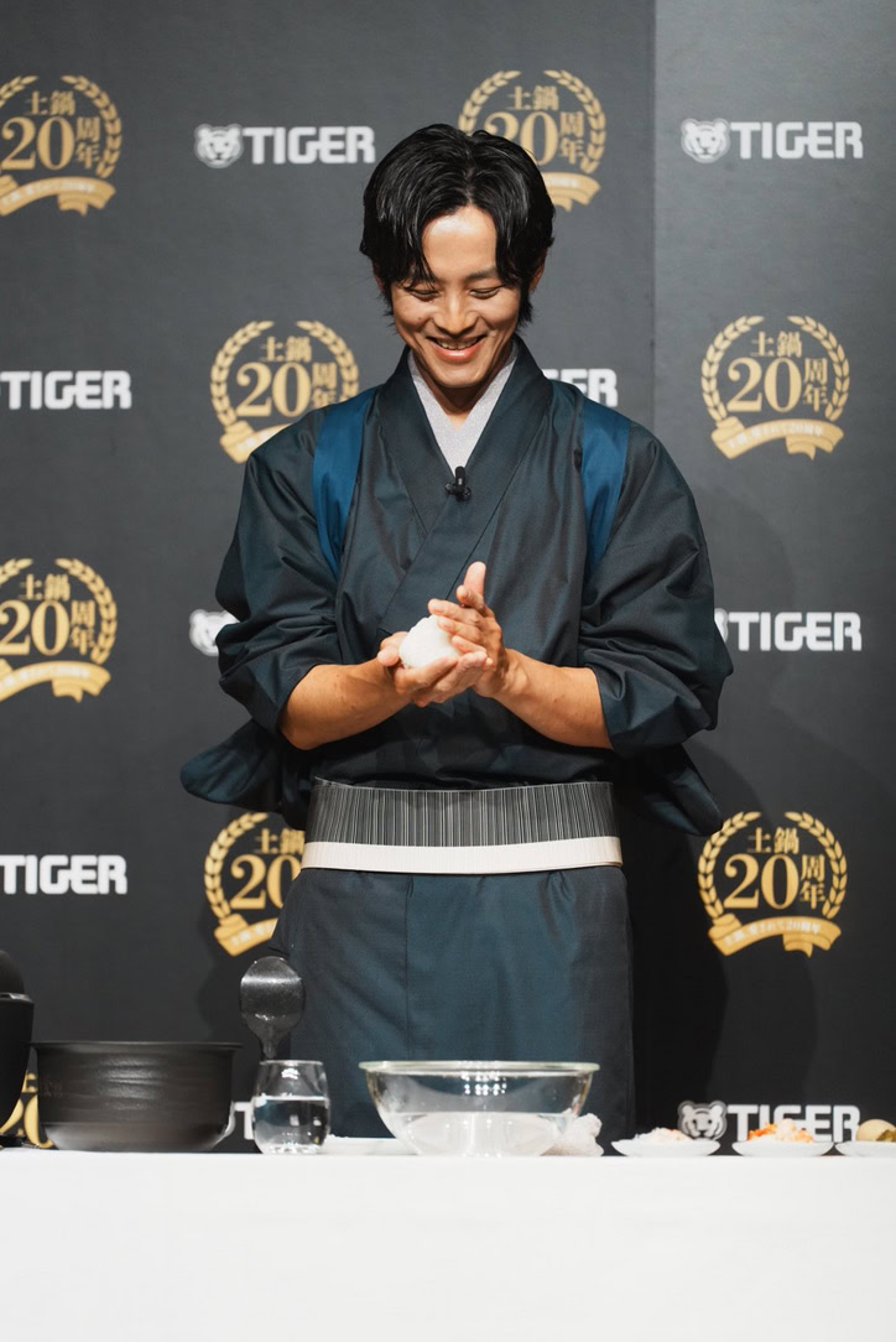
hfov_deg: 6.9
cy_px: 671
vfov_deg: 10.3
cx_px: 448
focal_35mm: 200
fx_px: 7457
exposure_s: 1/200
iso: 1250
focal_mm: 200
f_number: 2.8
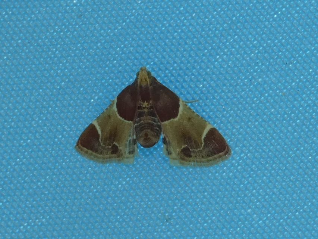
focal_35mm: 160
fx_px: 1470
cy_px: 120
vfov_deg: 9.3
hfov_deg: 12.3
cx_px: 159
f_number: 5.4
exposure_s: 1/80
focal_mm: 28.8
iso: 80
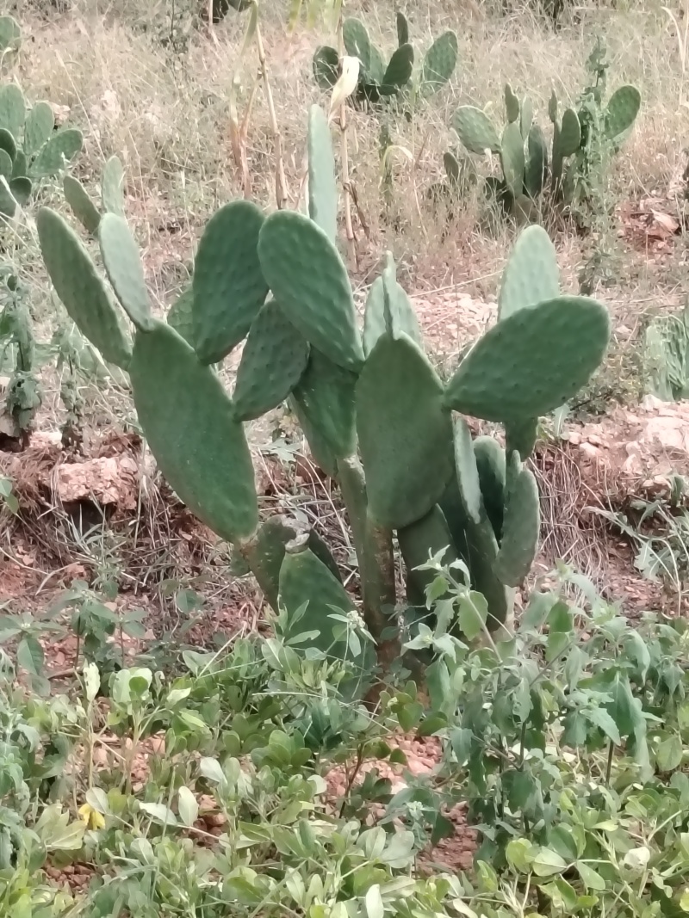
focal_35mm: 135
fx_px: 3583
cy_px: 459
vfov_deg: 14.6
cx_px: 344
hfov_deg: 11.0
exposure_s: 1/210
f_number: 1.75
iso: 100
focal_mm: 5.25
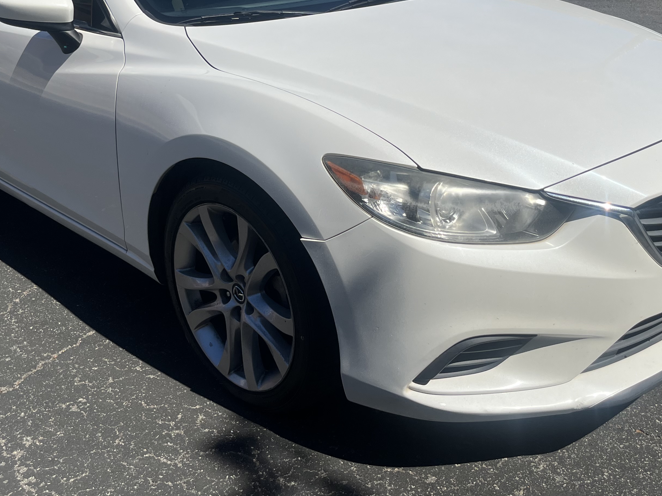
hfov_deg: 43.9
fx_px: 822
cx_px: 327
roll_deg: +1.7
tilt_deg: -15.1
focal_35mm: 43
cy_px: 122
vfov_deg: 32.9
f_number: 1.6
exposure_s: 1/9091
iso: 50
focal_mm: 5.1
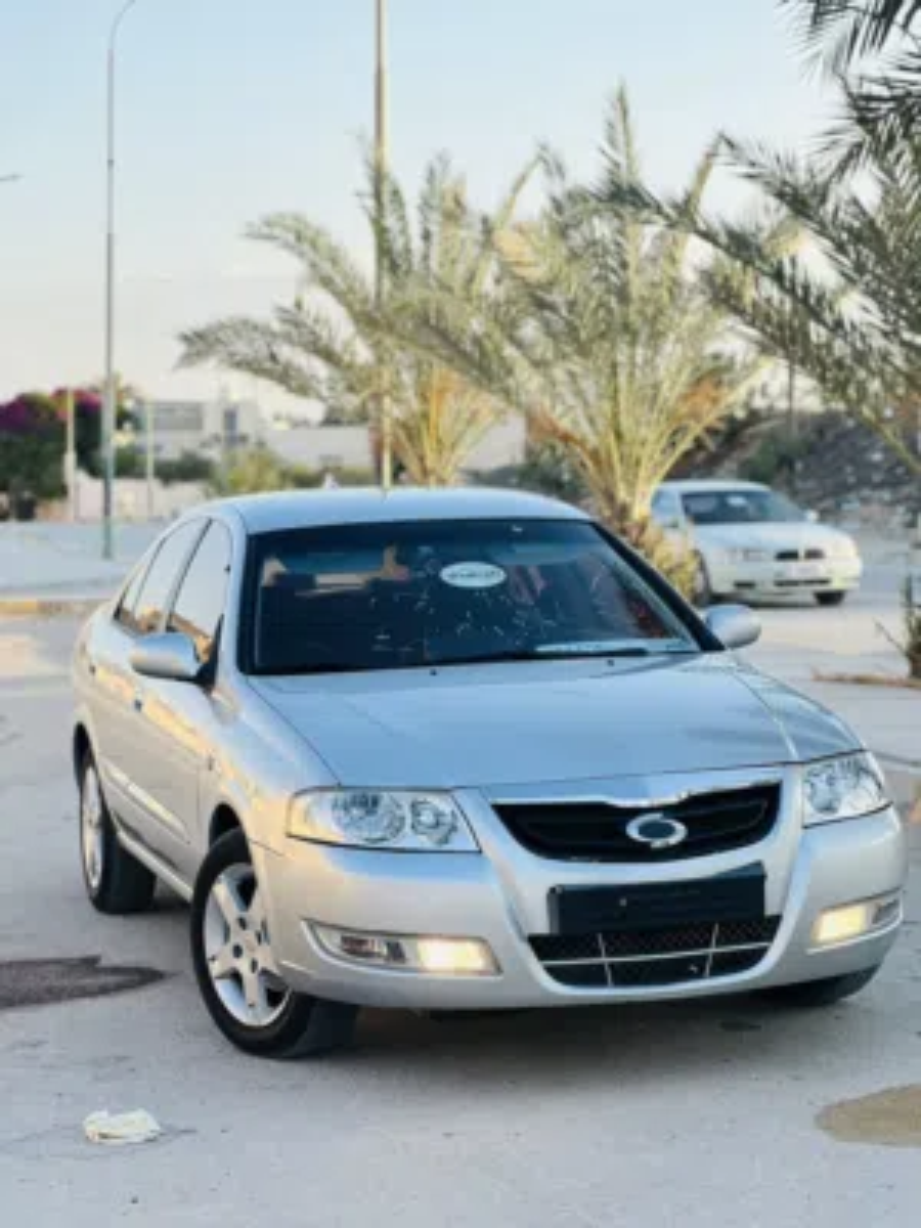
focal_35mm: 77
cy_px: 614
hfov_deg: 19.1
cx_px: 460
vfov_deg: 25.3
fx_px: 2732
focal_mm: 9
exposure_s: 1/121
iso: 32
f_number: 2.8
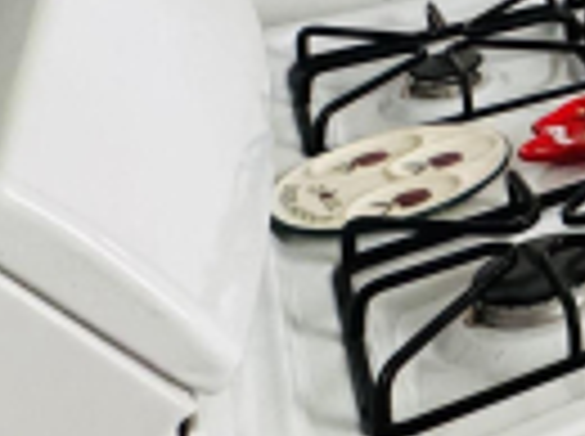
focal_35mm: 72
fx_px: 1215
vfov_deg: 17.6
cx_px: 1280
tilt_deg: -11.2
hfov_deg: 16.7
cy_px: -274
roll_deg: -1.6
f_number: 2.2
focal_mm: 2.22
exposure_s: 1/60
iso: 640
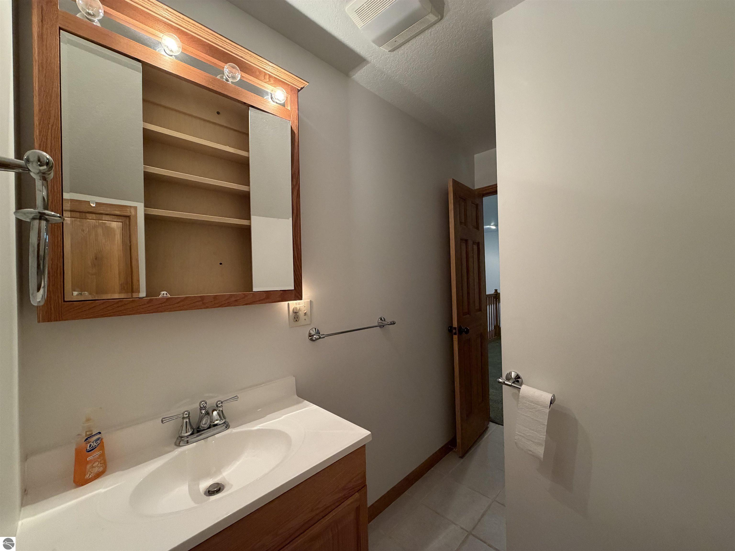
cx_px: 368
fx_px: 297
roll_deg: +2.2
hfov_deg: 102.1
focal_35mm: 14
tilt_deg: +0.2
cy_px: 276
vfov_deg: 85.7
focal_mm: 2.22
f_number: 2.2
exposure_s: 1/60
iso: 400
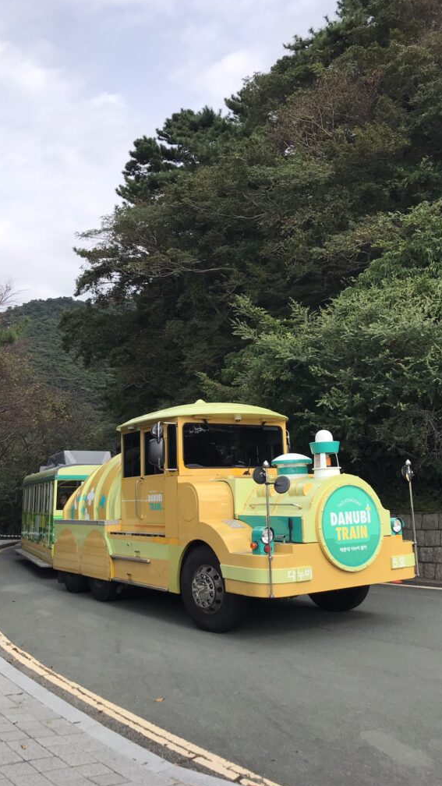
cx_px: 209
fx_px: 646
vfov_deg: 62.6
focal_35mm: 31
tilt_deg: +5.4
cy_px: 390
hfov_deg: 37.8
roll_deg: -2.1
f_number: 1.8
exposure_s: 1/1880
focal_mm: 3.99
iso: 20
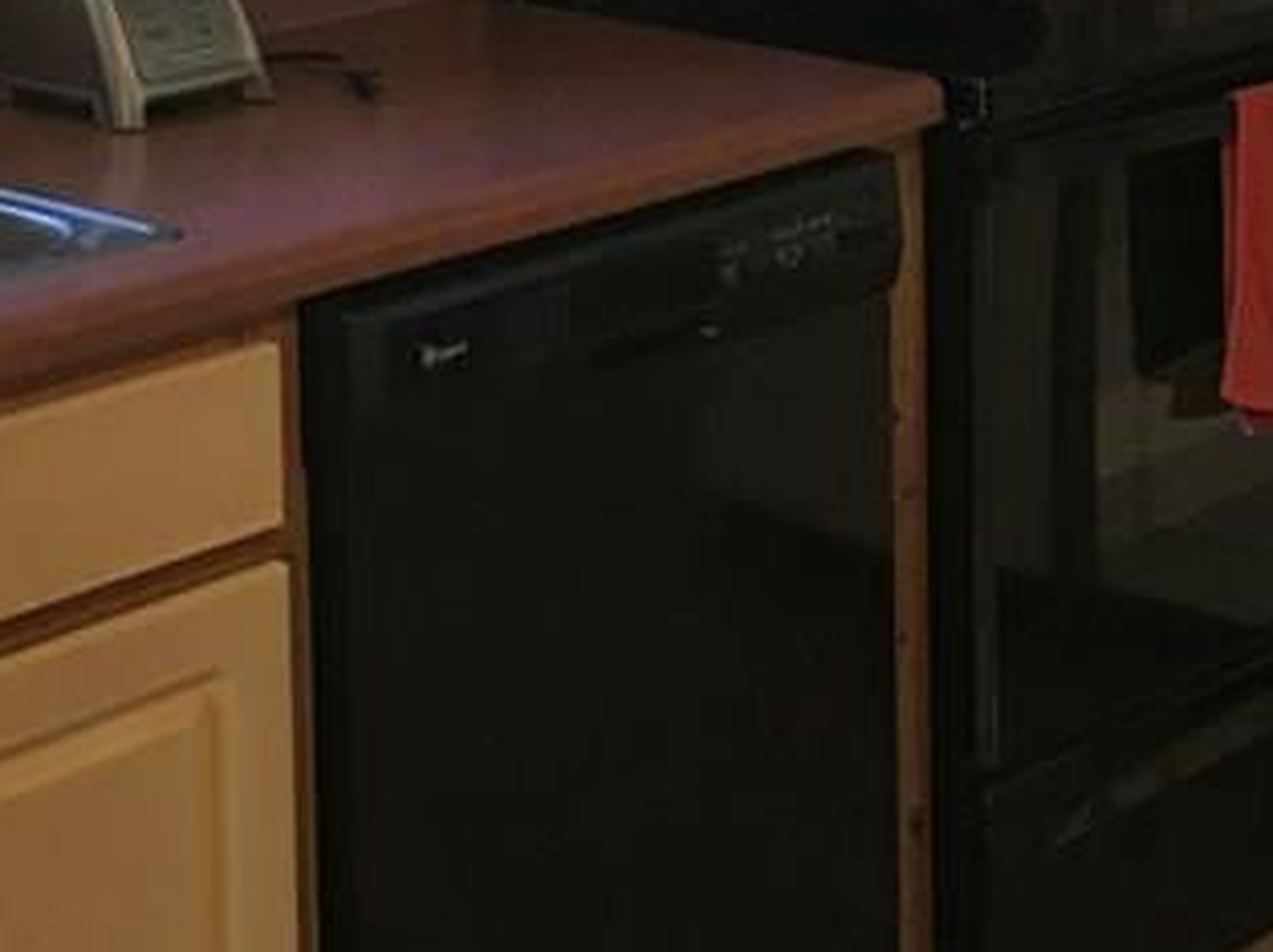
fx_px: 3490
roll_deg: +0.2
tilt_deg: -3.8
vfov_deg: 14.8
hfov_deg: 20.5
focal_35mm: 95
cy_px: -313
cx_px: 960
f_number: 2.2
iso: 80
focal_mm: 4.15
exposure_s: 1/15
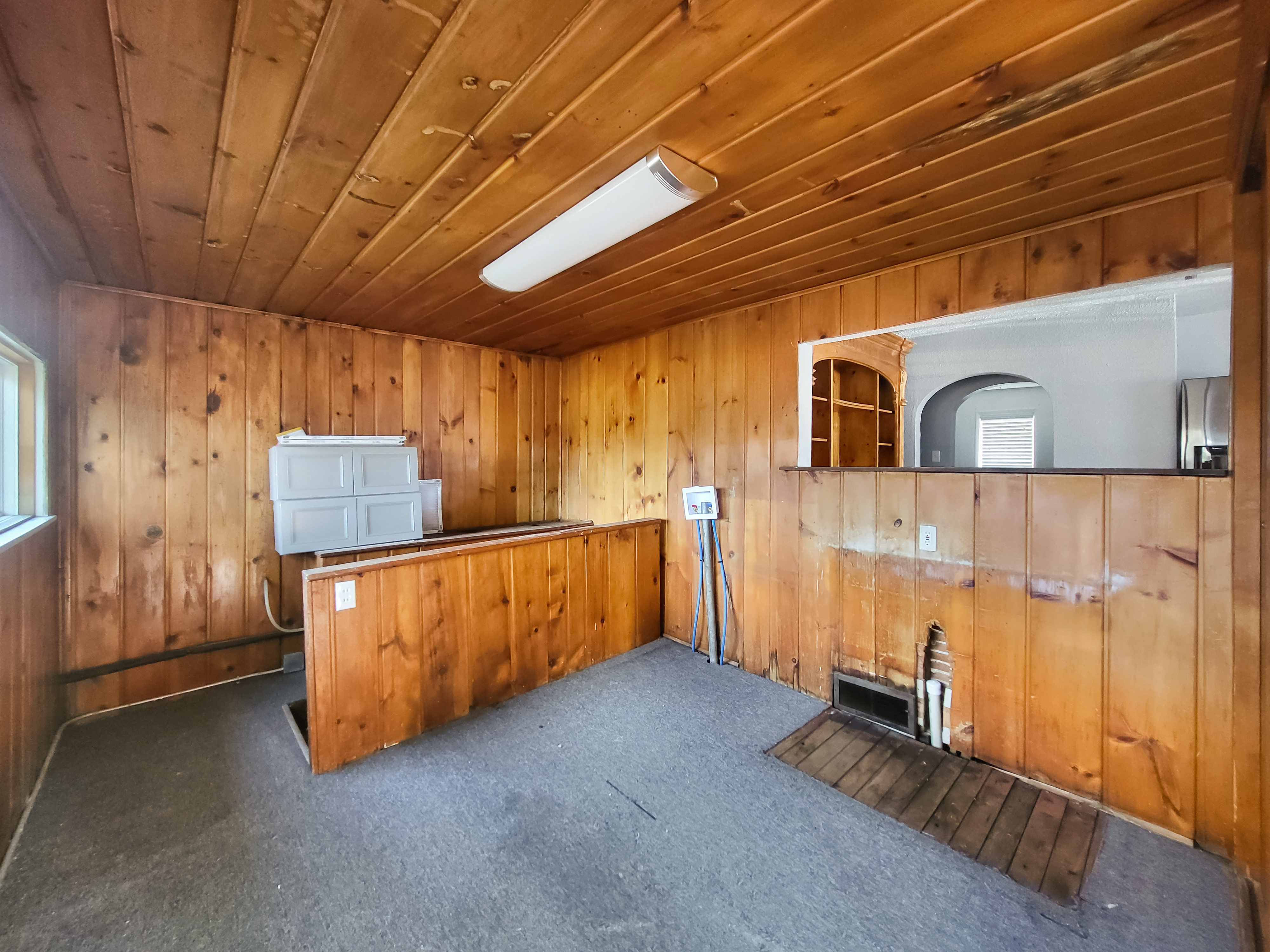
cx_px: 635
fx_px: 477
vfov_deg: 89.9
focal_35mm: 13
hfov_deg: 106.2
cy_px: 476
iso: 320
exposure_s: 1/40
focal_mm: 1.74
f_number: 2.2
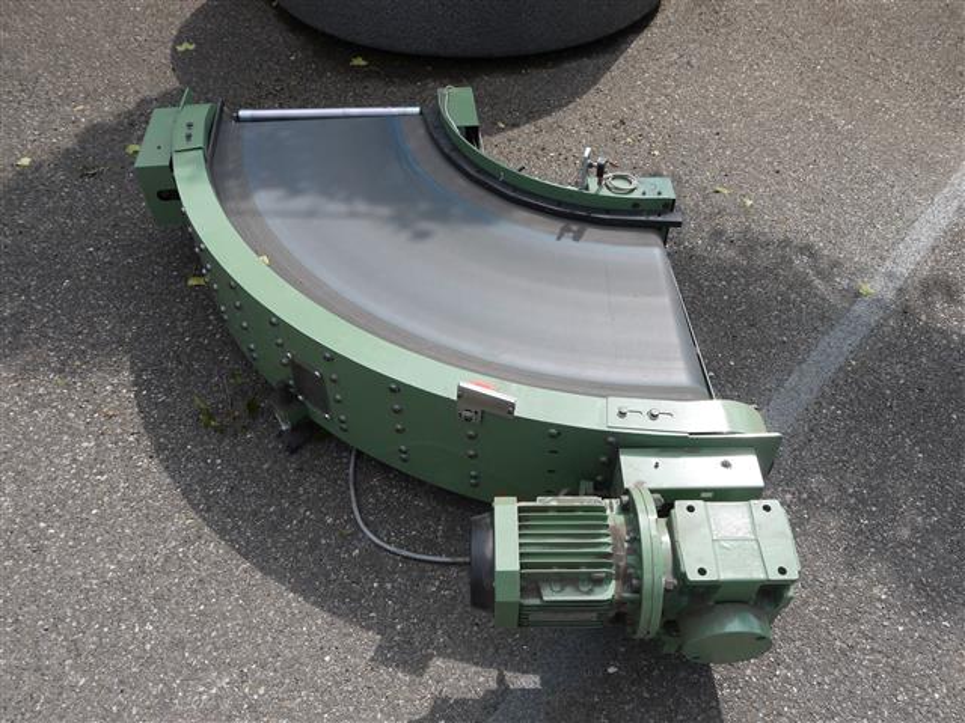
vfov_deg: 46.8
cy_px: 362
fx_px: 836
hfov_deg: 60.0
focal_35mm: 30
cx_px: 482
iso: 100
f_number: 6.3
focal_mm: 15
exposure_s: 1/400
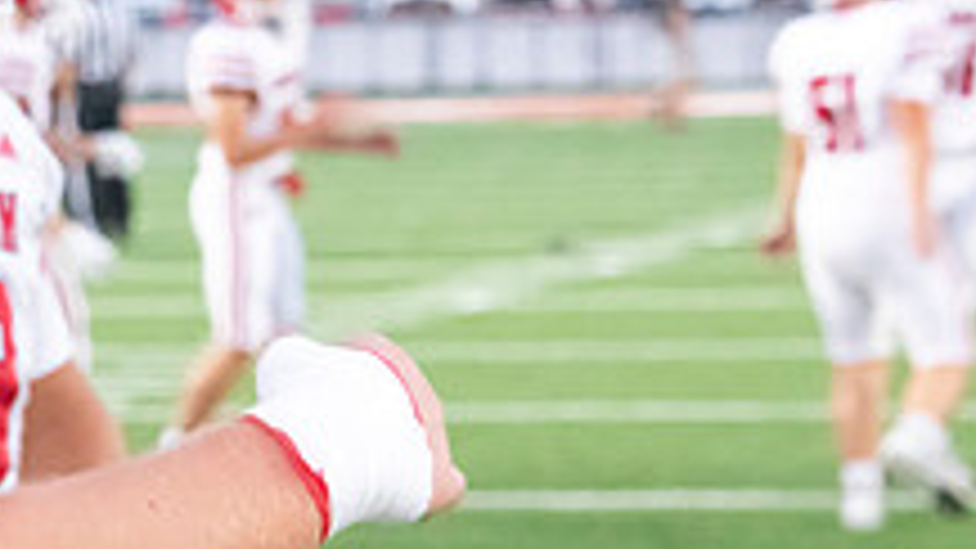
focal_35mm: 294
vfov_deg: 4.1
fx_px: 7608
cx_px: -22
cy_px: 205
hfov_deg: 7.3
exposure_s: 1/400
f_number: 7.1
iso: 10000
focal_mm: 105
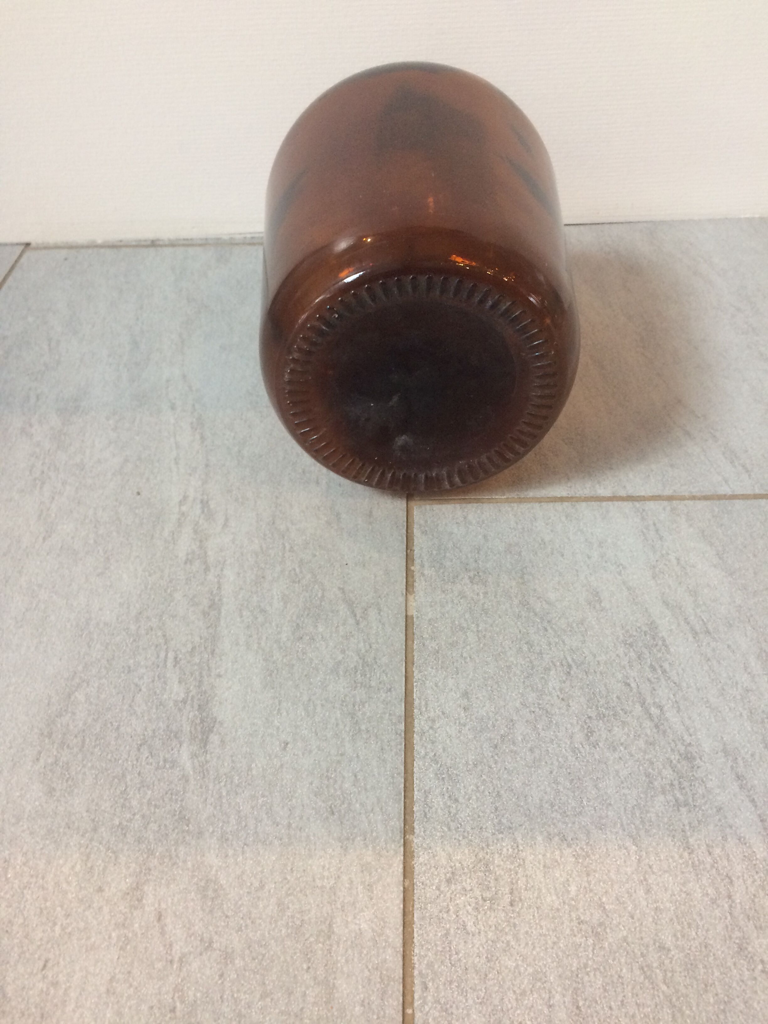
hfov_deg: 48.2
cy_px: 512
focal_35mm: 29
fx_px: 858
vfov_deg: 61.7
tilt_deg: -46.4
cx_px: 384
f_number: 2.2
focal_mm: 4.15
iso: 160
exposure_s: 1/33
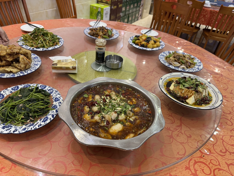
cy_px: 88
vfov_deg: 56.8
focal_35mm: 24
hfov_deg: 71.6
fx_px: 162
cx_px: 117
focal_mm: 6.76
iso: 320
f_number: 1.78
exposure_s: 1/50
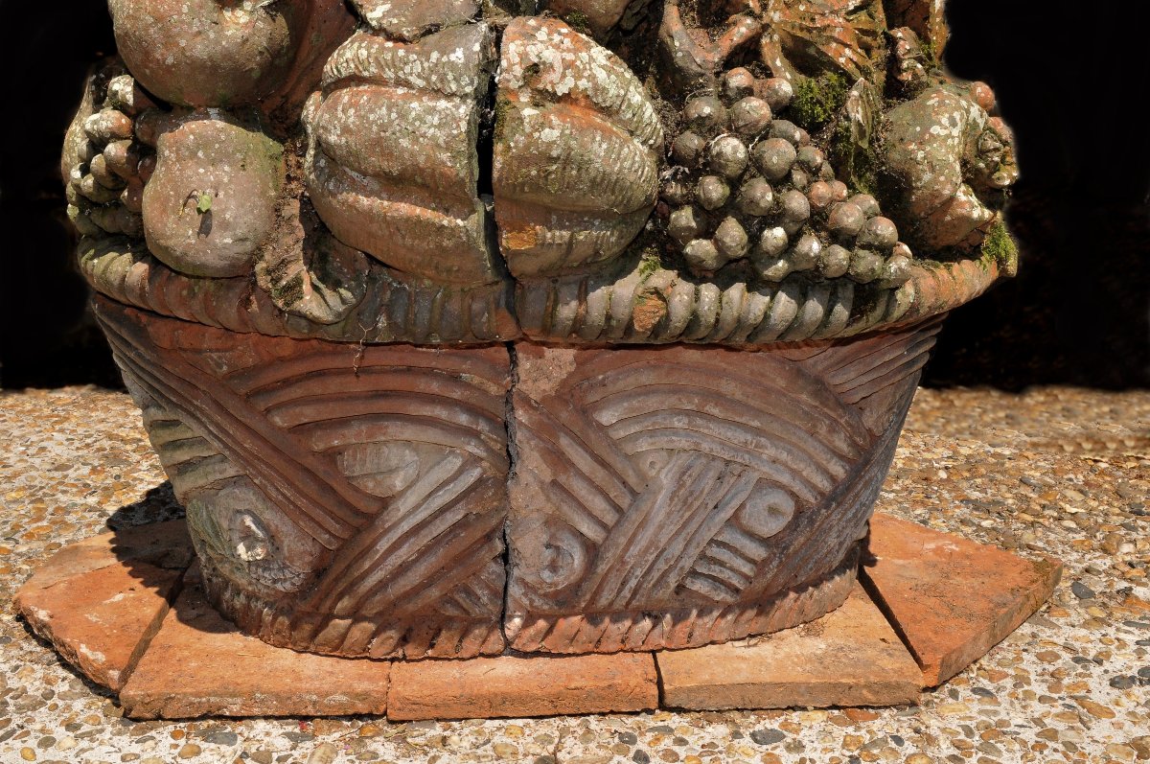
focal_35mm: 36
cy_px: 382
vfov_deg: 36.8
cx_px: 575
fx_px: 1149
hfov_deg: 53.2
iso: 800
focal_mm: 24
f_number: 20
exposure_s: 1/250
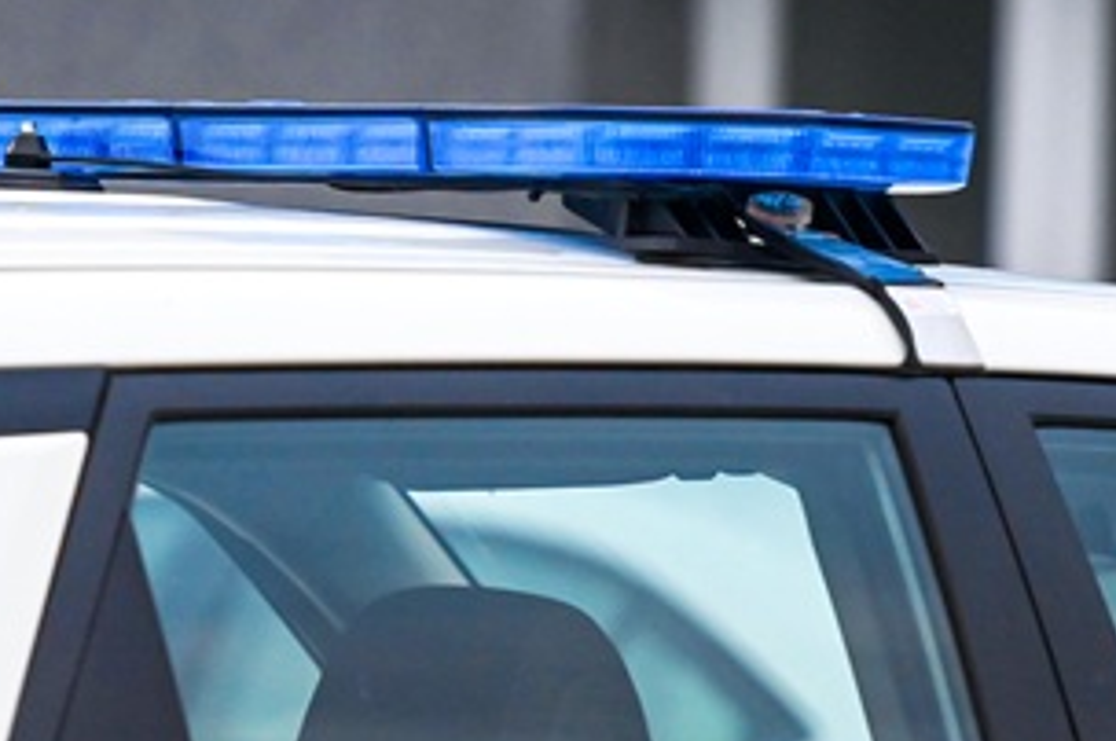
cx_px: 418
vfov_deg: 2.1
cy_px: 194
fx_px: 20190
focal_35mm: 652
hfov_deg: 3.2
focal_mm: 165
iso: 800
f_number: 2.8
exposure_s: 1/250
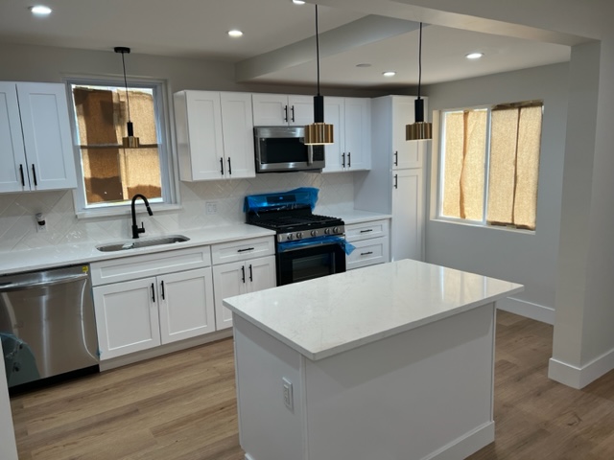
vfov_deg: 53.1
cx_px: 307
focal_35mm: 26
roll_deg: +1.8
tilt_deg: -11.2
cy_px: 230
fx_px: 461
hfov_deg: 67.3
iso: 50
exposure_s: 1/120
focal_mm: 5.7
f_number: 1.5
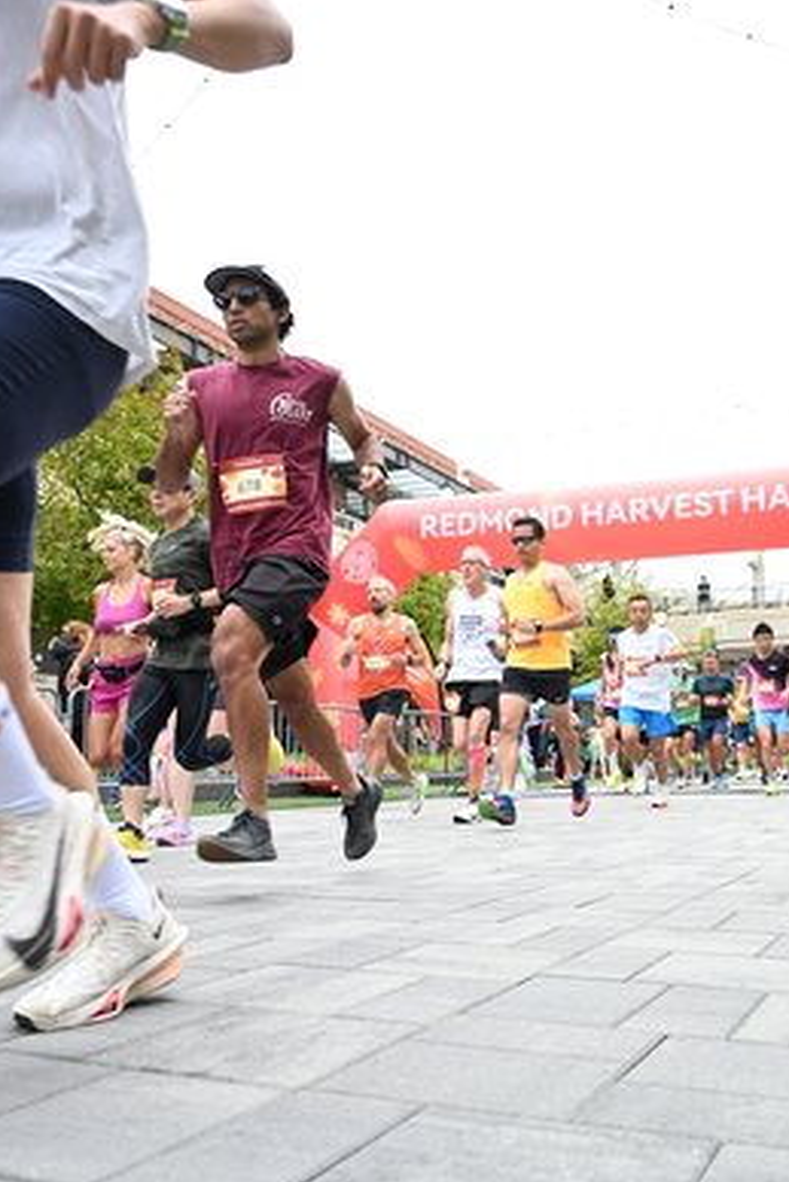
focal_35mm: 34
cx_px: 544
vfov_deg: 55.7
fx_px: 1117
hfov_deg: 38.4
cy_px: 637
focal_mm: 24
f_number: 4
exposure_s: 1/640
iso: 2000
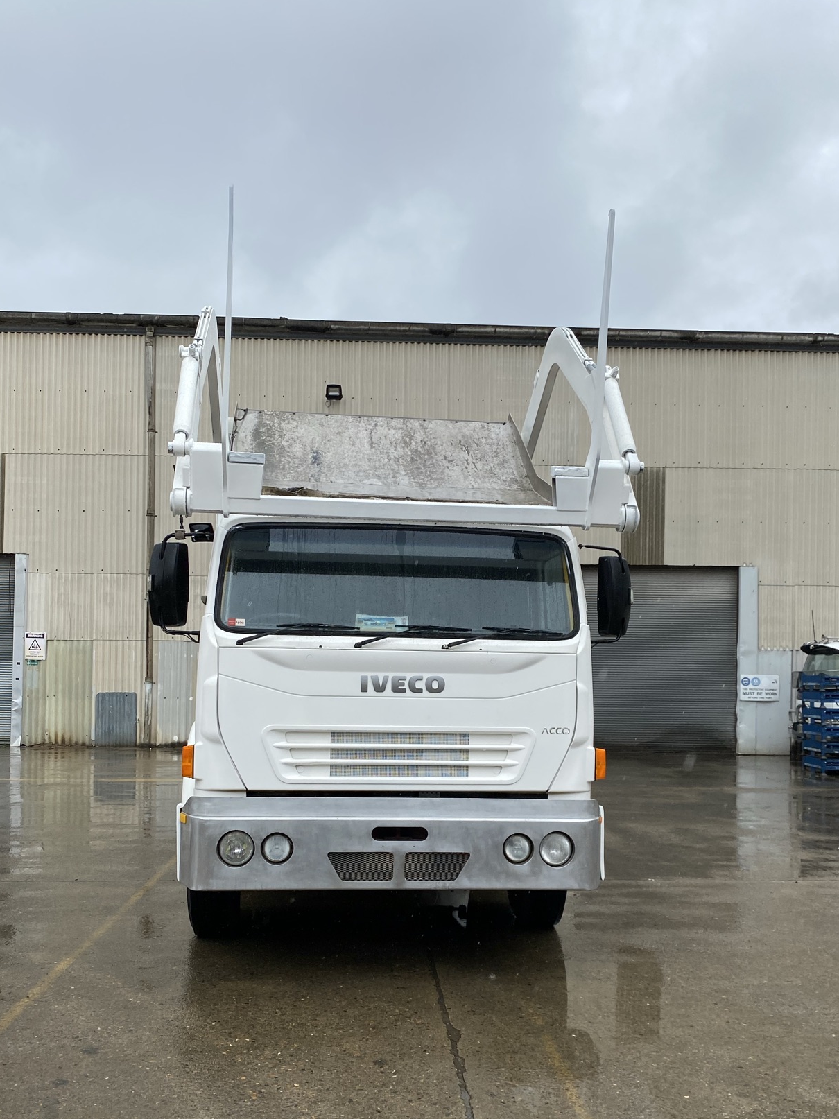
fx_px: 1067
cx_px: 420
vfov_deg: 54.9
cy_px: 673
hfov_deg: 42.9
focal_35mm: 33
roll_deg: -1.5
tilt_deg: +1.8
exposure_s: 1/1629
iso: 32
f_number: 1.8
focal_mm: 4.25
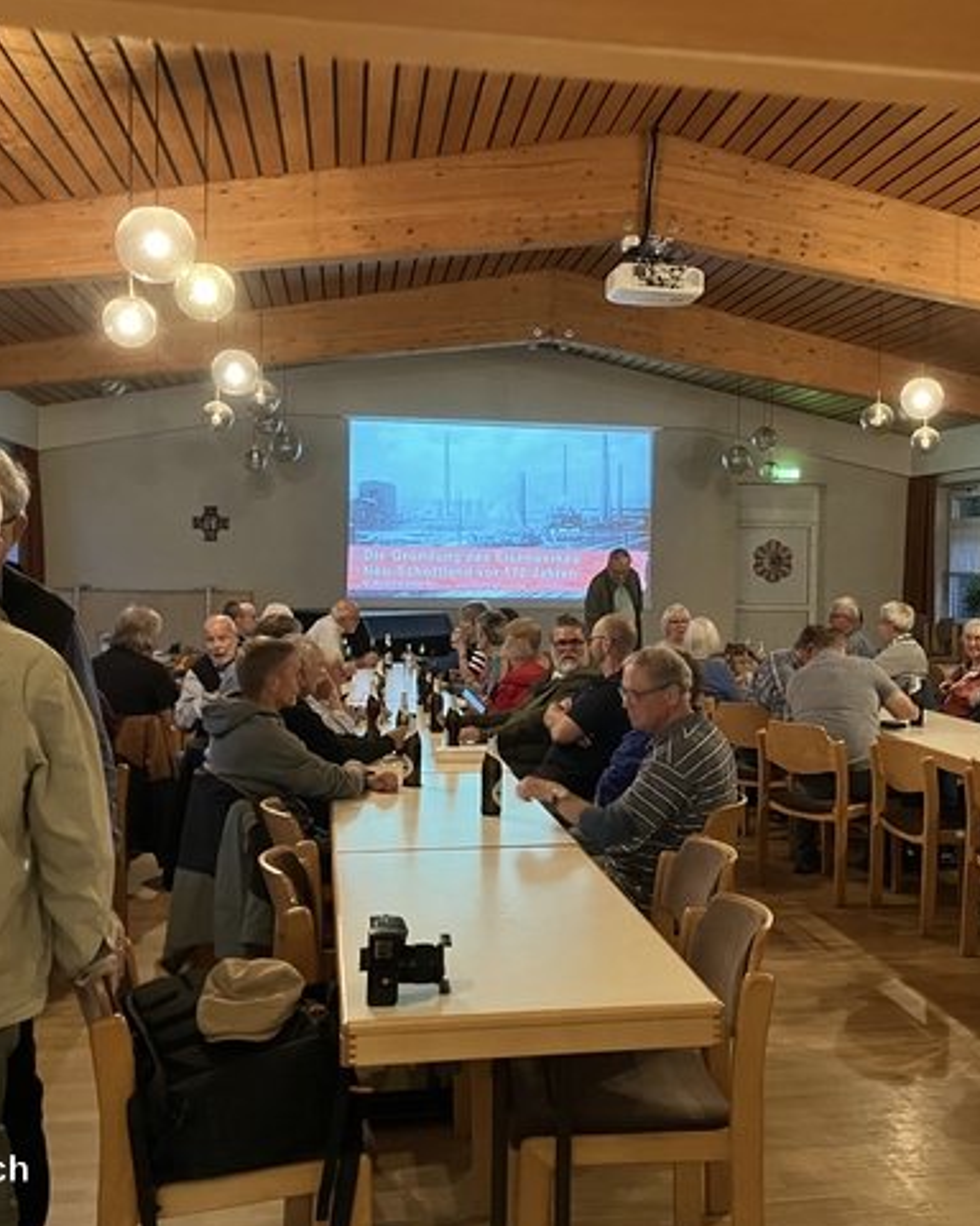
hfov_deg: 39.9
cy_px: 618
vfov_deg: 49.1
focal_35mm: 37
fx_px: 1341
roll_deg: -0.6
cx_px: 595
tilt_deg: -0.6
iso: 500
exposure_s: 1/25
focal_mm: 3.99
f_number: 1.8
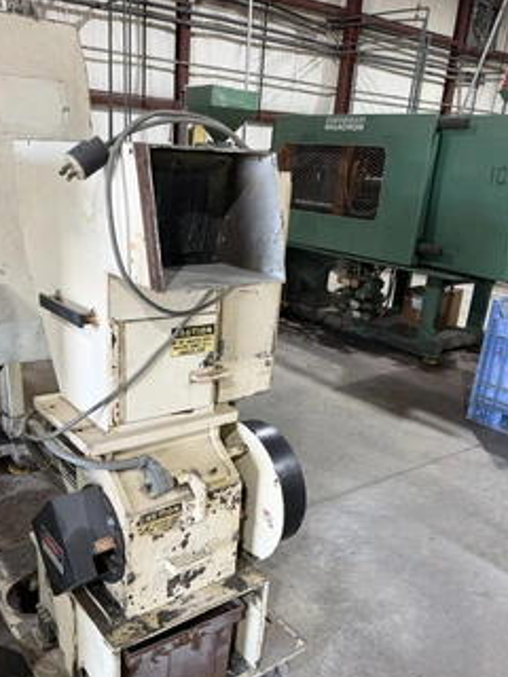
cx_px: 218
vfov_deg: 59.5
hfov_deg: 46.7
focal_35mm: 30
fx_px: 587
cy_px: 402
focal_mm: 6.76
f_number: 1.78
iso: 200
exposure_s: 1/102
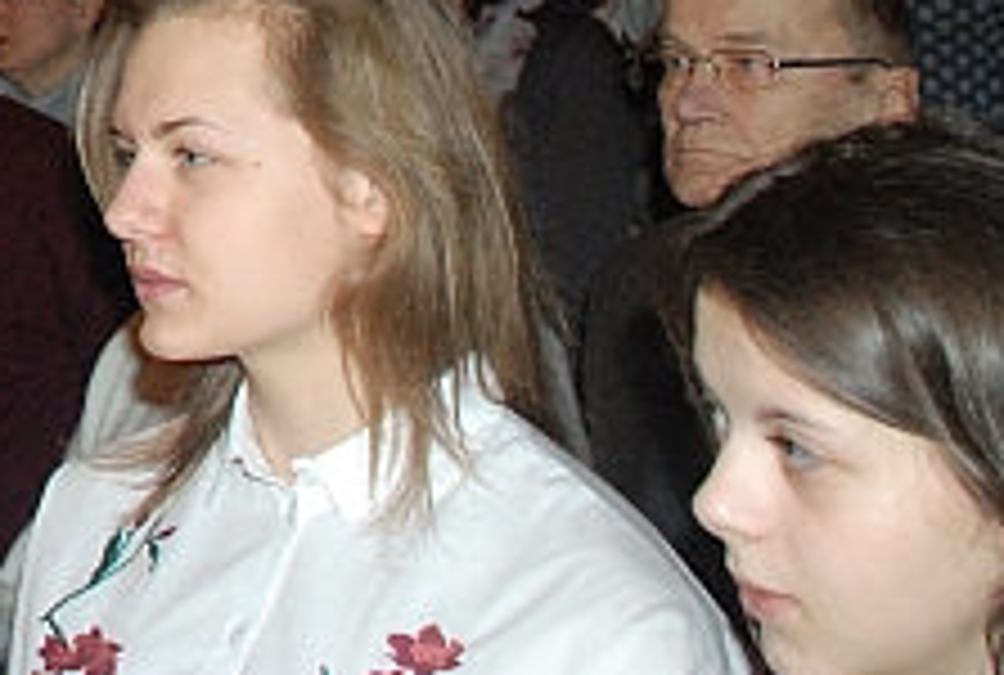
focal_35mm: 94
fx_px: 2629
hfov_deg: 19.3
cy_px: -362
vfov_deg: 13.7
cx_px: -432
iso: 1600
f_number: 5.6
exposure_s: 1/60
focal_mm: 20
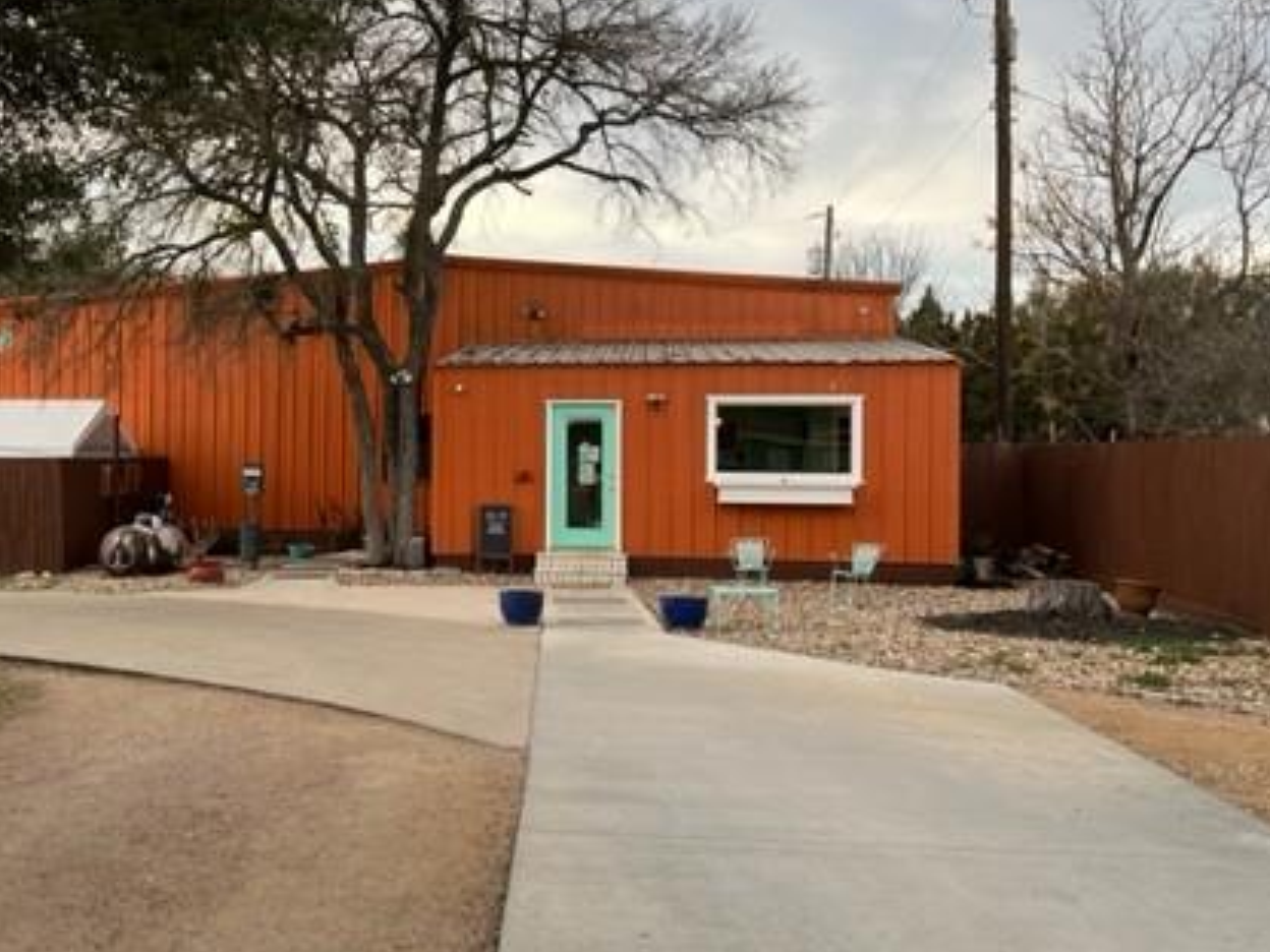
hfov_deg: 45.6
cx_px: 363
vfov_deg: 35.9
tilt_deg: +1.0
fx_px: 1468
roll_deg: -0.2
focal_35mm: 40
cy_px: 442
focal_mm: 5.7
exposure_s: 1/473
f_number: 1.5
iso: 50
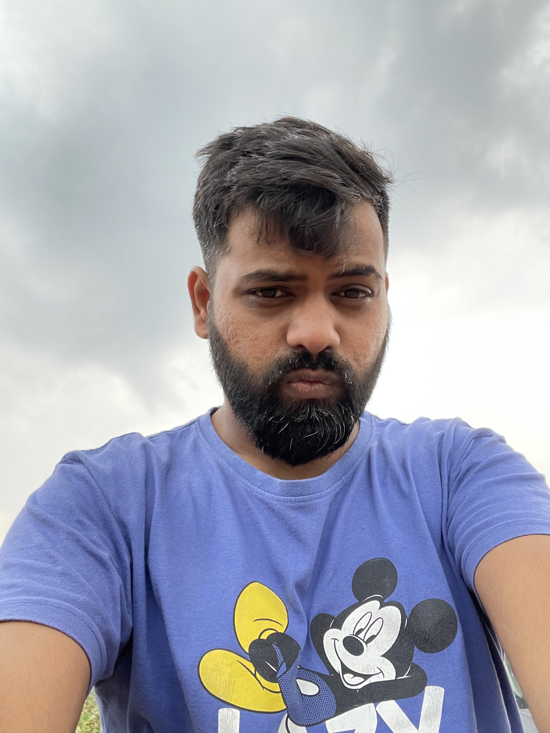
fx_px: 636
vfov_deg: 60.0
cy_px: 366
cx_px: 275
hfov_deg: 46.8
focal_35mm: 30
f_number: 2.2
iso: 125
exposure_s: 1/60
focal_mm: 2.71
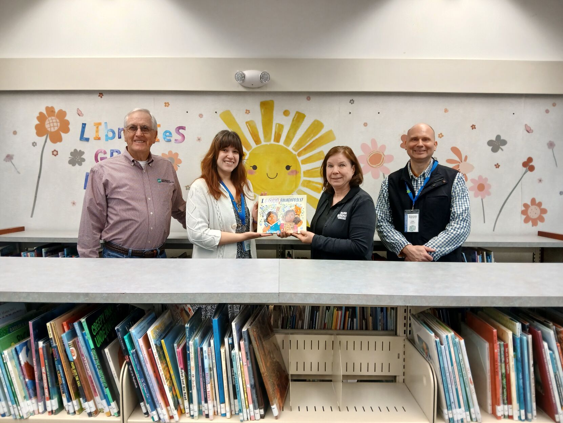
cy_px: 212
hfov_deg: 67.3
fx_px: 423
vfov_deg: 53.1
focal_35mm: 26
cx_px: 282
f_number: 1.8
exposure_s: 1/60
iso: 100
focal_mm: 3.98
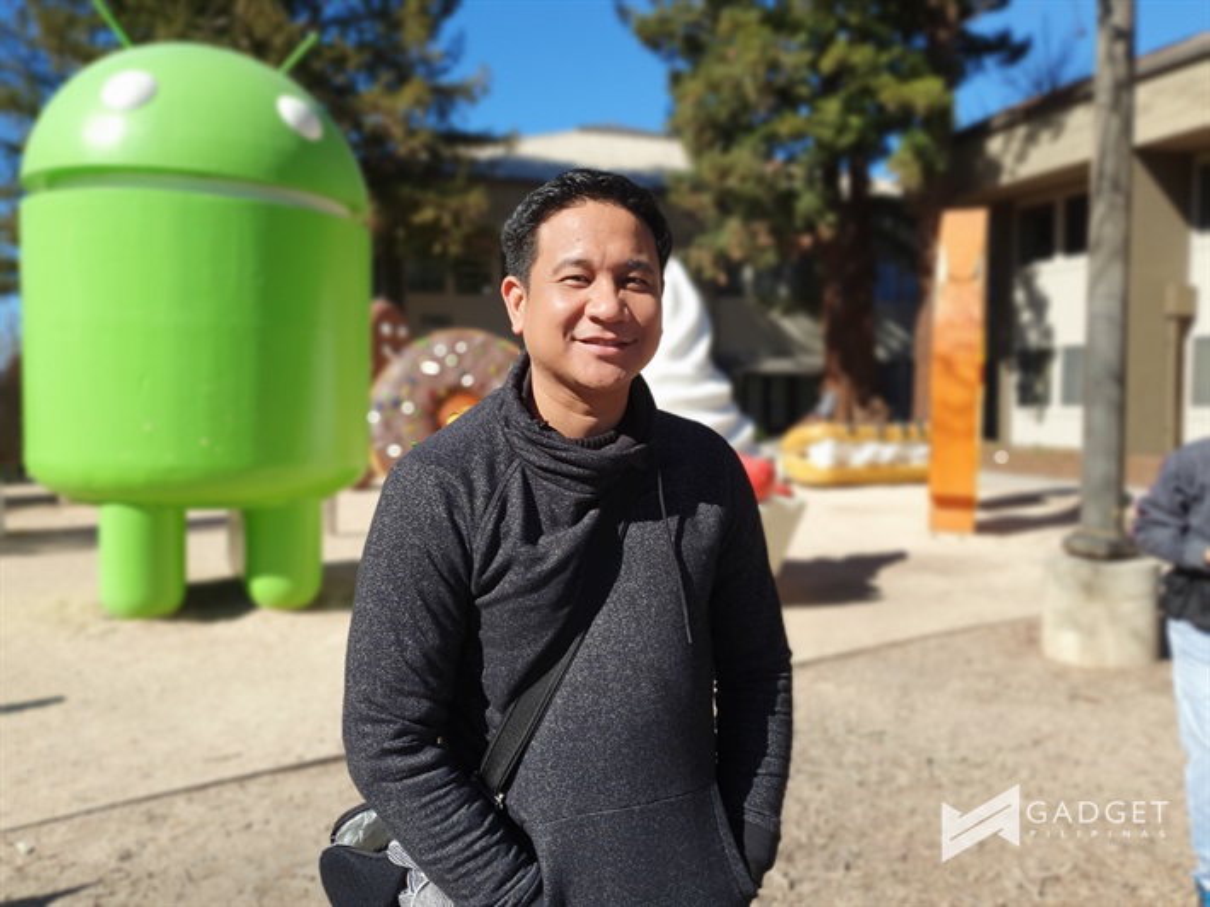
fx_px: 909
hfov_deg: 67.3
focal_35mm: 26
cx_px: 605
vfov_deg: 53.0
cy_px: 454
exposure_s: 1/2960
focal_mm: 4.3
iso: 50
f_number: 1.5
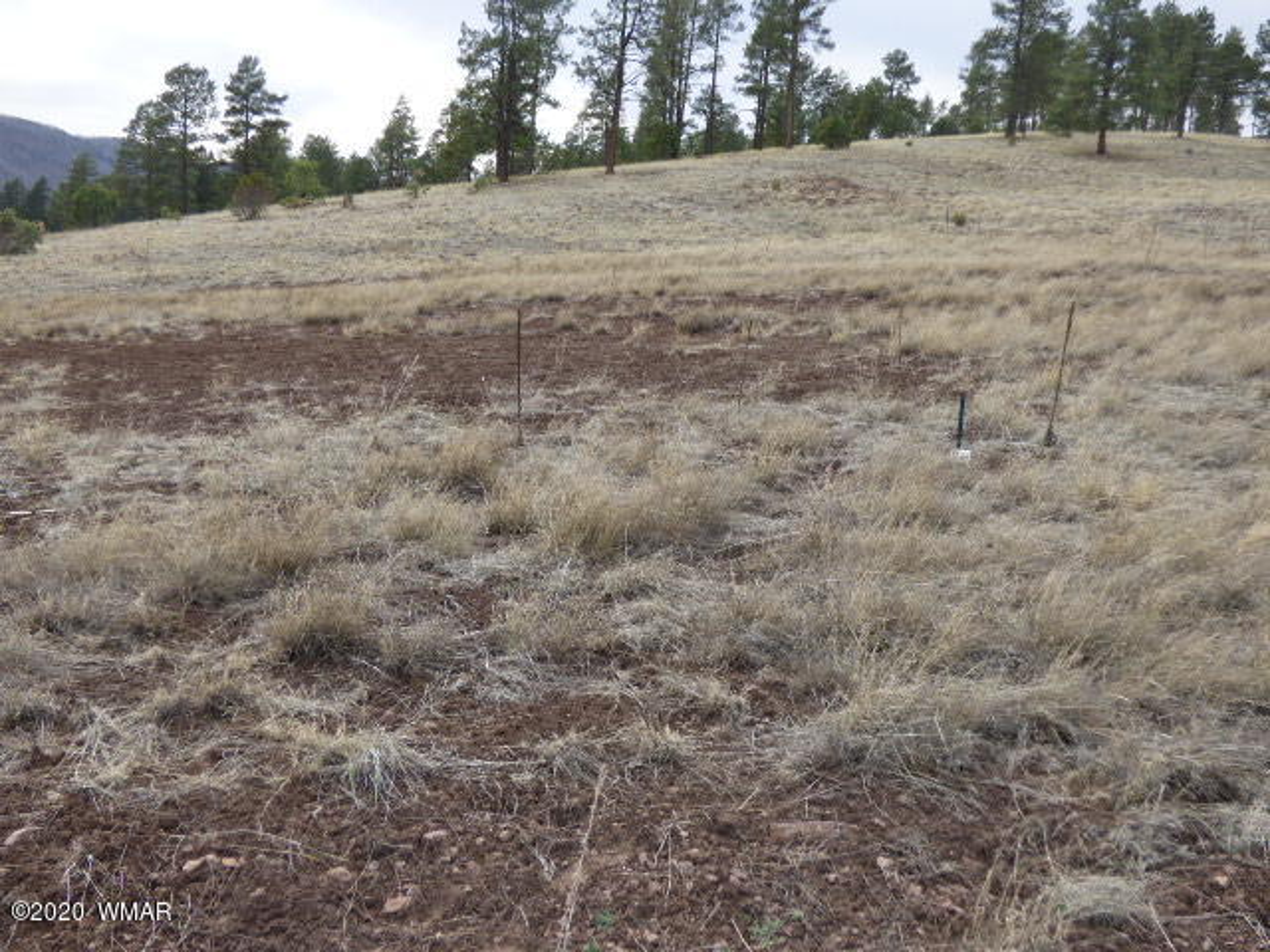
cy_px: 476
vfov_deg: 39.7
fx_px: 1321
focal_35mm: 36
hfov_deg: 51.4
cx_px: 635
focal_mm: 6.18
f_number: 3.4
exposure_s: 1/500
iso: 100
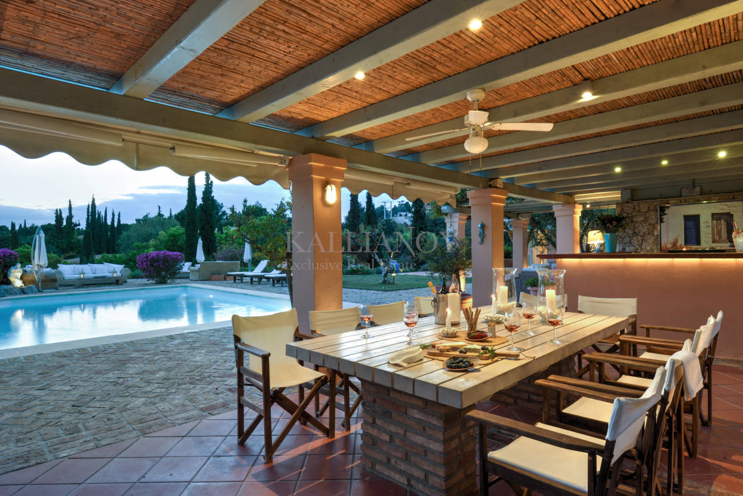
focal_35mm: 20
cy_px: 248
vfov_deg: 62.0
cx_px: 372
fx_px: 413
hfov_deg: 84.0
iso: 320
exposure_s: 1/1.25
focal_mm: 20
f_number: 11
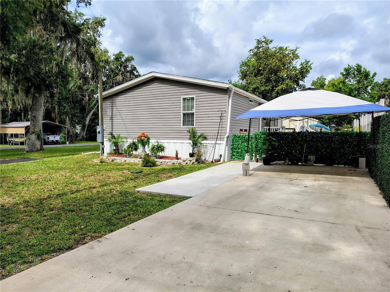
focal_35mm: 24
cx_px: 195
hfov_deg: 71.6
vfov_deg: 56.8
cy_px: 146
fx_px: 270
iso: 100
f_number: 1.8
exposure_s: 1/1464
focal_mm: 5.56
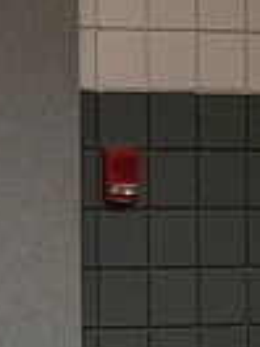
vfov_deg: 6.7
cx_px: -247
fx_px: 2964
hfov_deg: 4.9
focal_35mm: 296
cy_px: 309
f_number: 4
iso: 10000
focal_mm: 70
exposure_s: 1/500
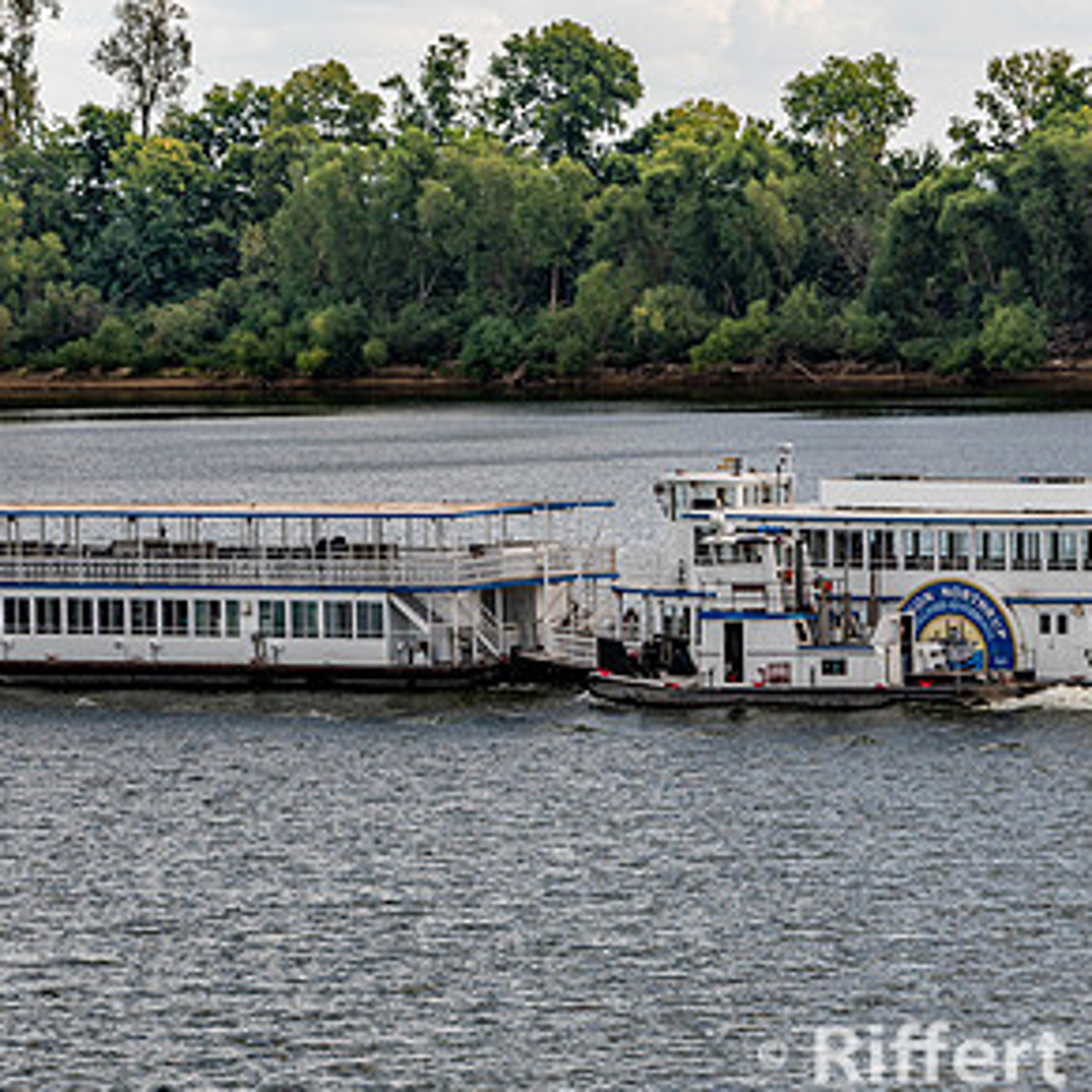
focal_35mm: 290
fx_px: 10350
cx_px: 506
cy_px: 602
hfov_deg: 6.0
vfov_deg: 6.0
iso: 64
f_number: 8
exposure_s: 1/250
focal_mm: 170
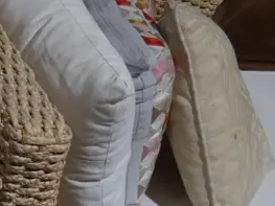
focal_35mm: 109
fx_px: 866
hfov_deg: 16.2
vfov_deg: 13.4
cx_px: -158
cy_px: 206
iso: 200
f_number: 3.5
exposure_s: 1/125
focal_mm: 14
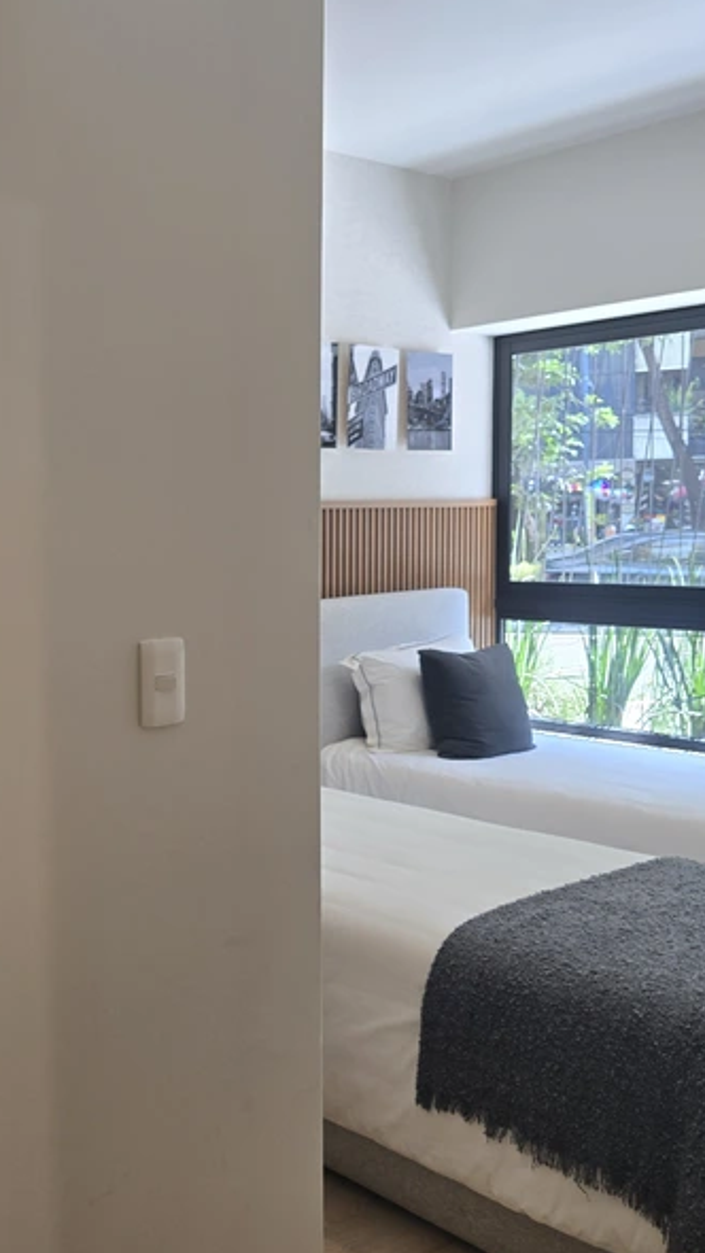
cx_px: -83
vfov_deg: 58.0
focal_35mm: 34
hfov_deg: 30.7
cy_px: 624
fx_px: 1130
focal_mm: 6.3
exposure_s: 1/120
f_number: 1.7
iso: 100
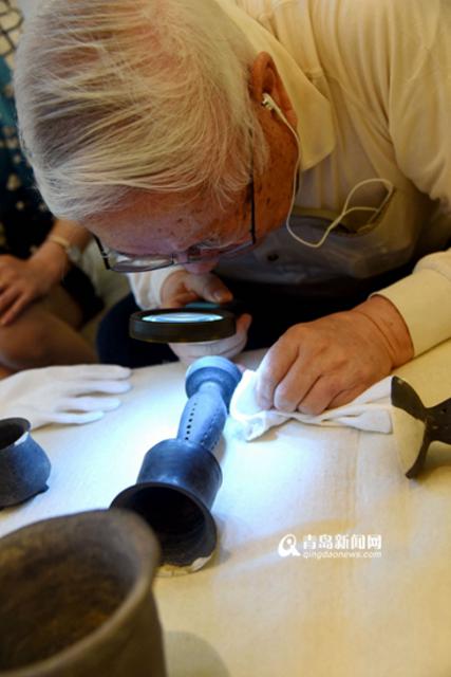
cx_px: 226
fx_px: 826
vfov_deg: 44.5
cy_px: 338
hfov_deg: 30.5
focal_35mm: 44
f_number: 4.5
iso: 800
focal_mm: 44
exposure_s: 1/80
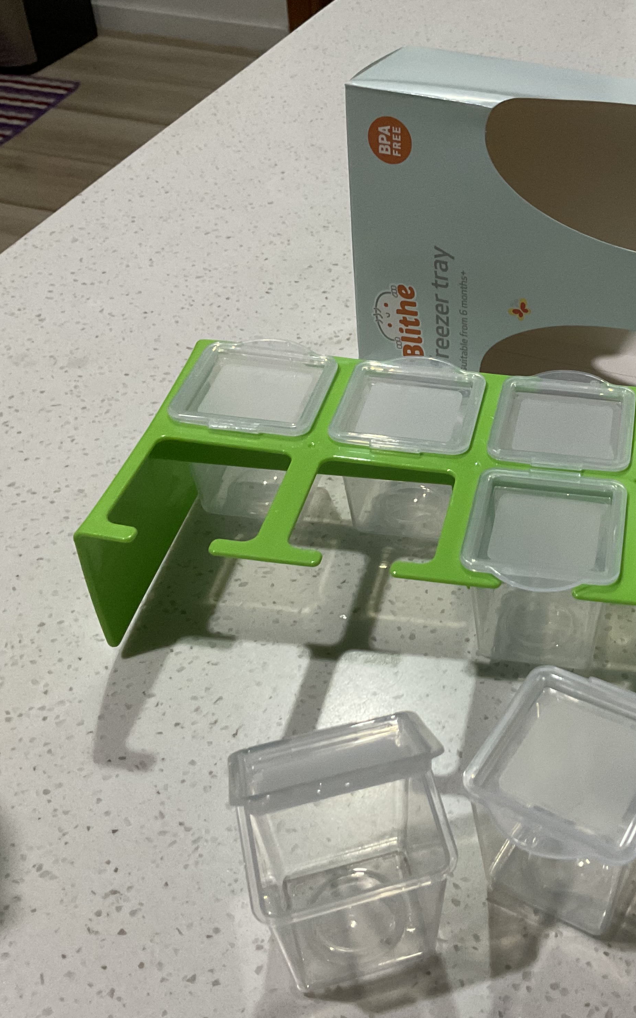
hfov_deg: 29.5
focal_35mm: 42
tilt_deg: -40.5
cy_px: 518
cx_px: 545
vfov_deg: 47.2
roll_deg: -1.0
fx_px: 1165
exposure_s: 1/40
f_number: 1.8
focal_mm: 3
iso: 200
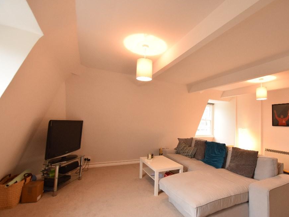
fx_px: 142
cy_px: 112
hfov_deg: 90.5
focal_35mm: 17
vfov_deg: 74.7
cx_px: 165
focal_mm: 10
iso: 1000
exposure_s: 1/40
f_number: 4.5
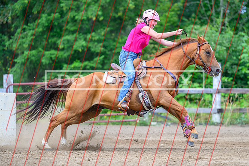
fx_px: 1230
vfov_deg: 7.7
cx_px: 122
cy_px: 95
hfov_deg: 11.6
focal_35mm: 178
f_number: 2.8
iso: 1400
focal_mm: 140
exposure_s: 1/1600
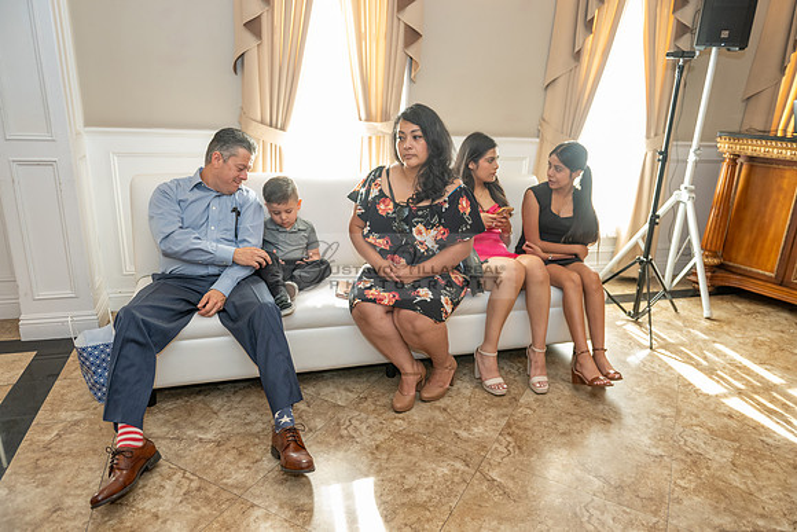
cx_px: 398
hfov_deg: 73.7
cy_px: 266
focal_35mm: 24
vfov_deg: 53.2
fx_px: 531
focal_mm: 24
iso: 1250
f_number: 3.5
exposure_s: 1/200
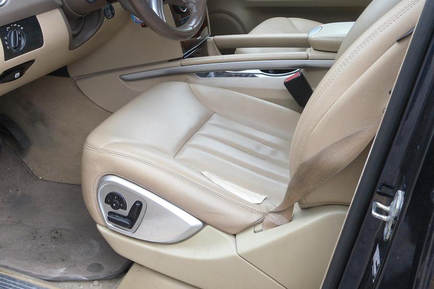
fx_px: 675
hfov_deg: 35.2
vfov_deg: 23.8
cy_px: 57
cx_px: 134
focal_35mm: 56
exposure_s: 1/90
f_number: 3.5
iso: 100
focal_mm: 6.3
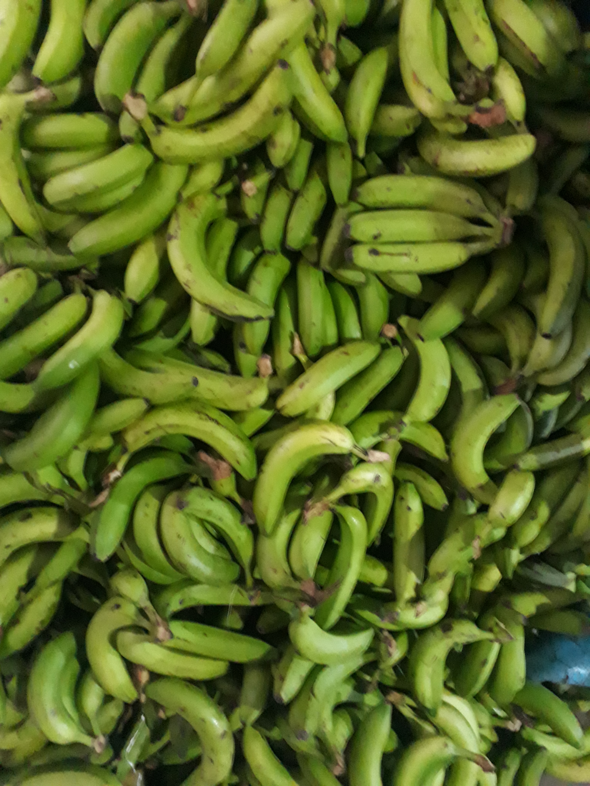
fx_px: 614
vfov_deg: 65.3
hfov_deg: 51.4
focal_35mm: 27
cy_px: 393
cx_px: 295
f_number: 1.9
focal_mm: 3.6
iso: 800
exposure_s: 1/10
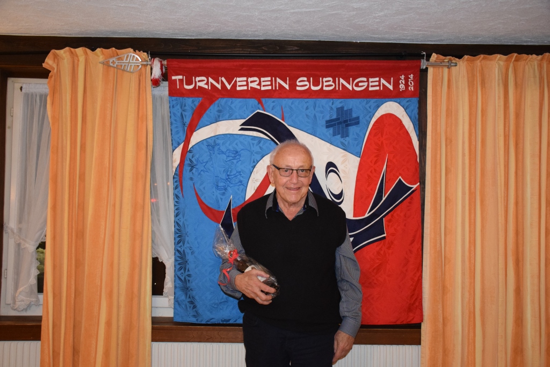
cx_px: 275
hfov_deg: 55.1
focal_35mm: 34
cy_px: 184
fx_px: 527
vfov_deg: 38.4
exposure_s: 1/60
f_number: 3.8
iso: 3200
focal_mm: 23
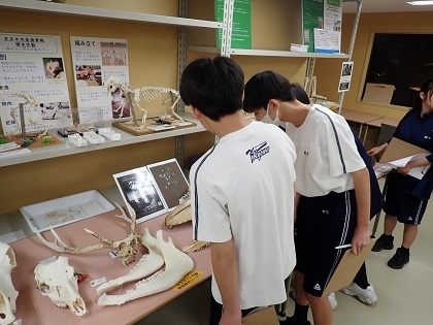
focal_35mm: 25
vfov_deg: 54.9
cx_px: 216
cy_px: 162
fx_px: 313
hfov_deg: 69.4
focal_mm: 4.5
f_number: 2
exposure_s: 1/125
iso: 125
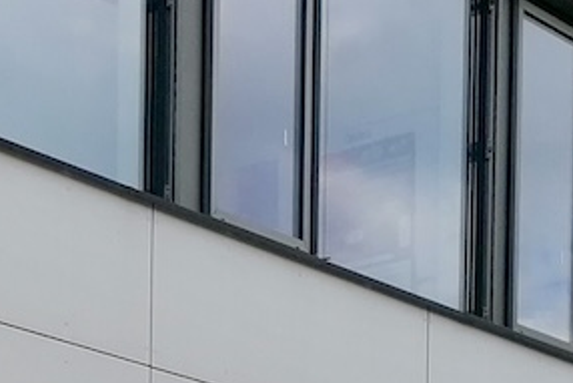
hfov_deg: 13.0
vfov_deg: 8.0
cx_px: 58
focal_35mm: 157
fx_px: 2500
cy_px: 967
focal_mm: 4.75
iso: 50
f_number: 1.8
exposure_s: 1/1712
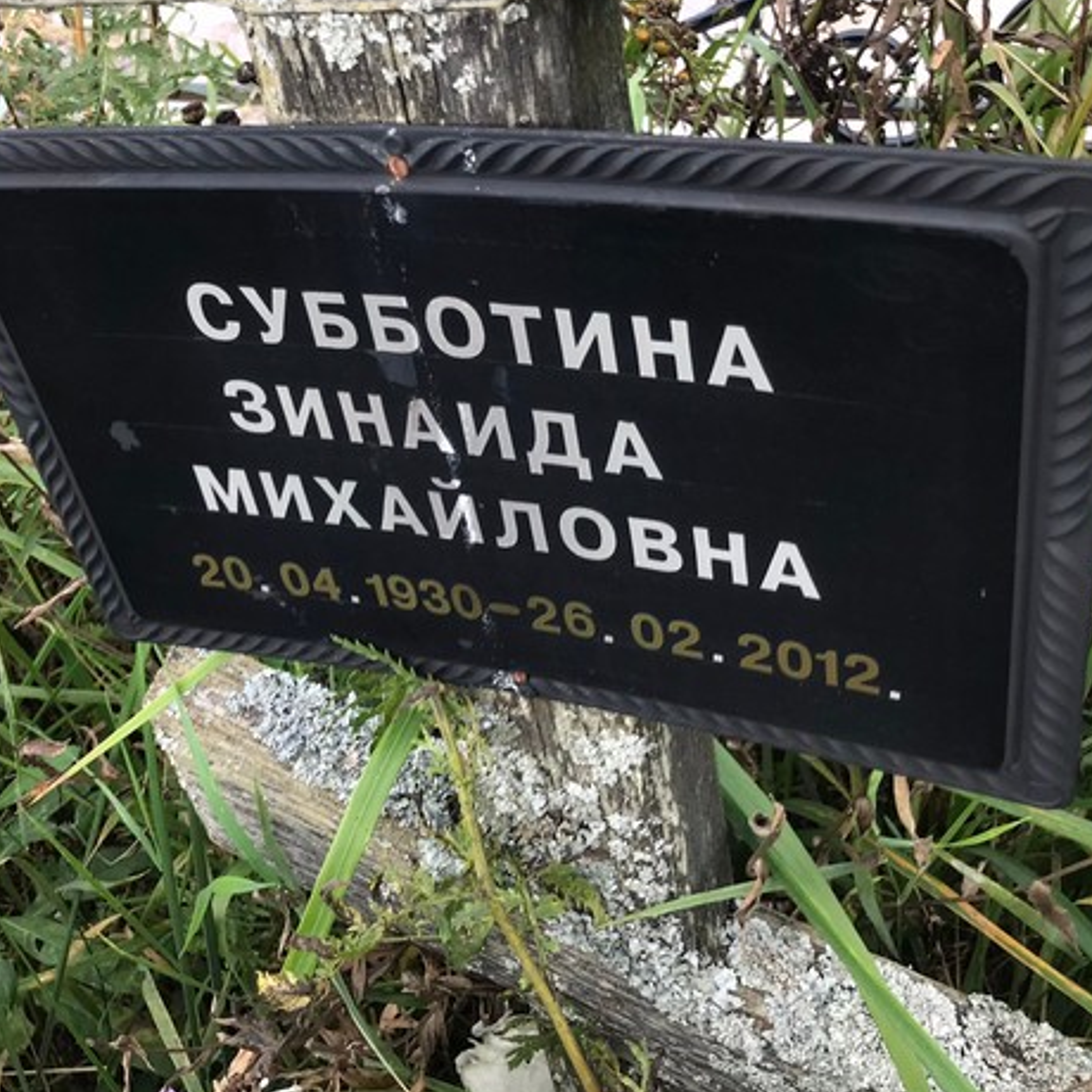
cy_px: 449
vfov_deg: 39.0
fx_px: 1535
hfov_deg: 38.5
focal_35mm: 43
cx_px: 320
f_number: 1.8
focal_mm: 3.99
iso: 20
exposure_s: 1/256
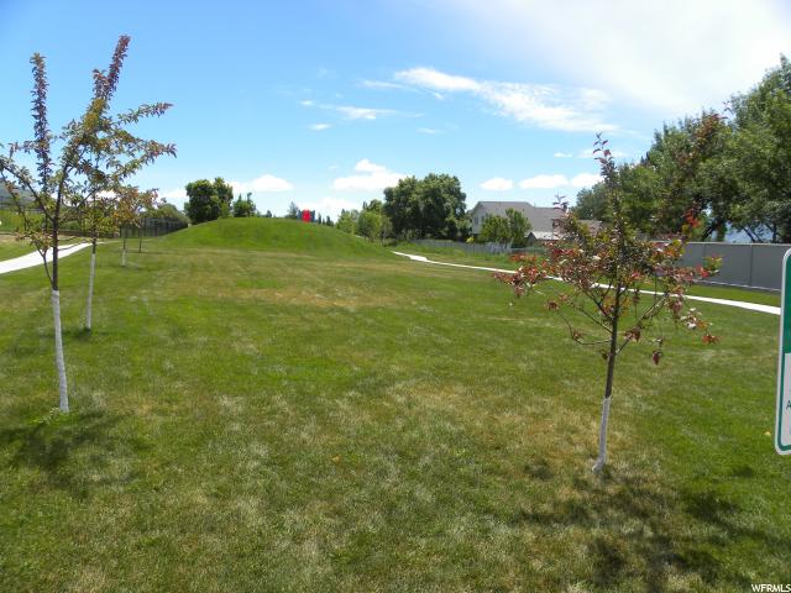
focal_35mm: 26
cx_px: 396
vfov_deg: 53.1
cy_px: 296
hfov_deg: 67.3
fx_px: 594
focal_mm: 4.6
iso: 64
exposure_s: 1/271
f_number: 5
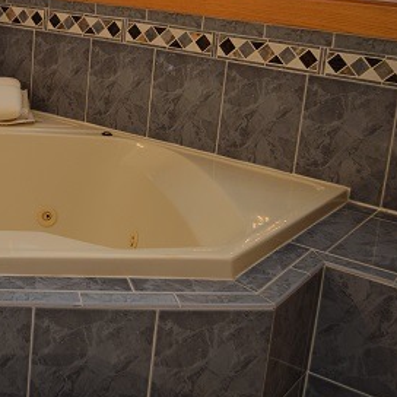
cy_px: 111
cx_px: -31
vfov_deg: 27.4
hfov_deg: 25.8
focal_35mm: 62
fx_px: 804
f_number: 4
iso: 400
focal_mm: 22
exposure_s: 1/60
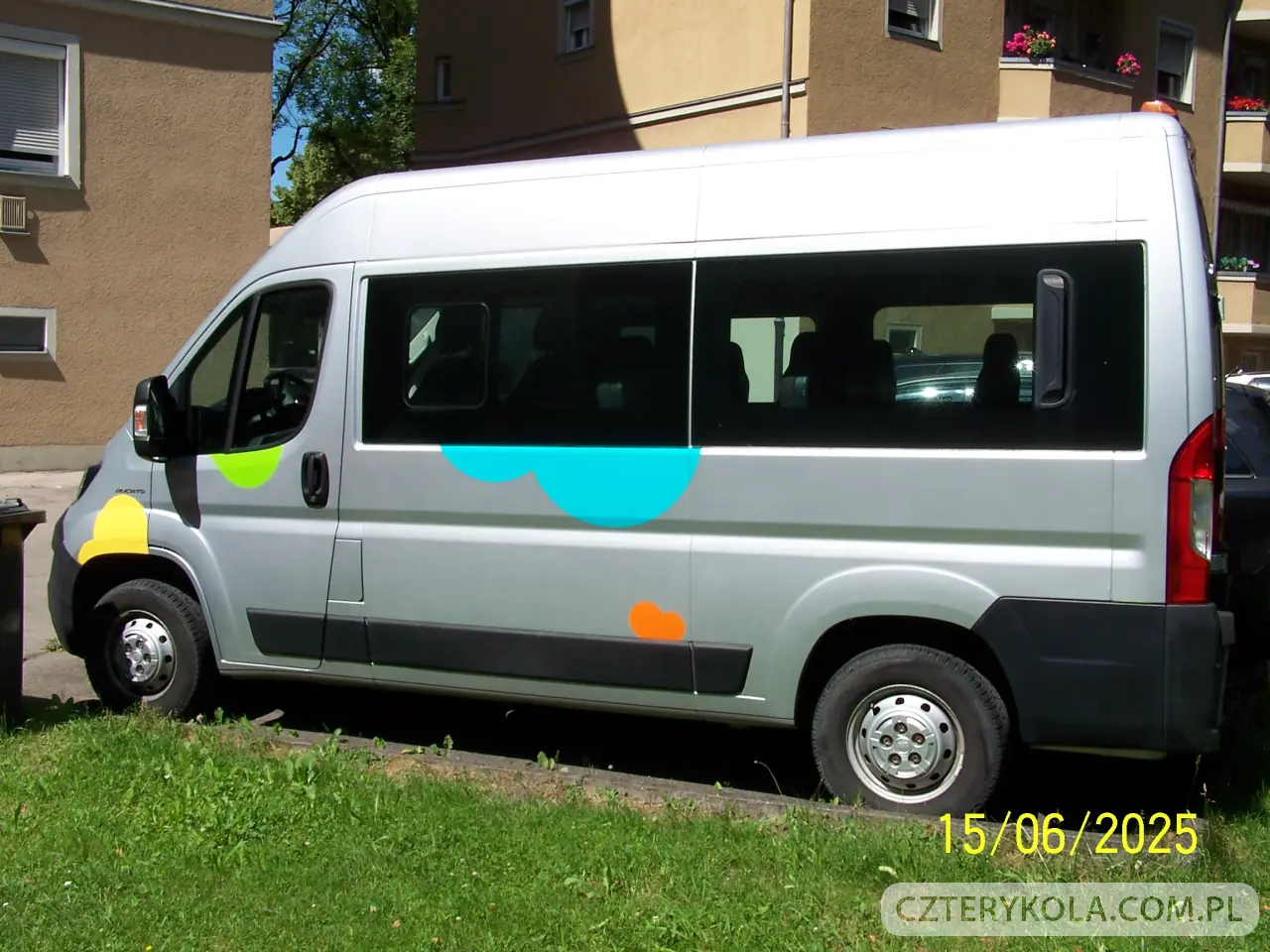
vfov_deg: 37.7
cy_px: 476
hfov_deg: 49.0
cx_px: 635
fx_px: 1394
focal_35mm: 38
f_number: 5.6
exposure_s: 1/350
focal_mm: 6.3
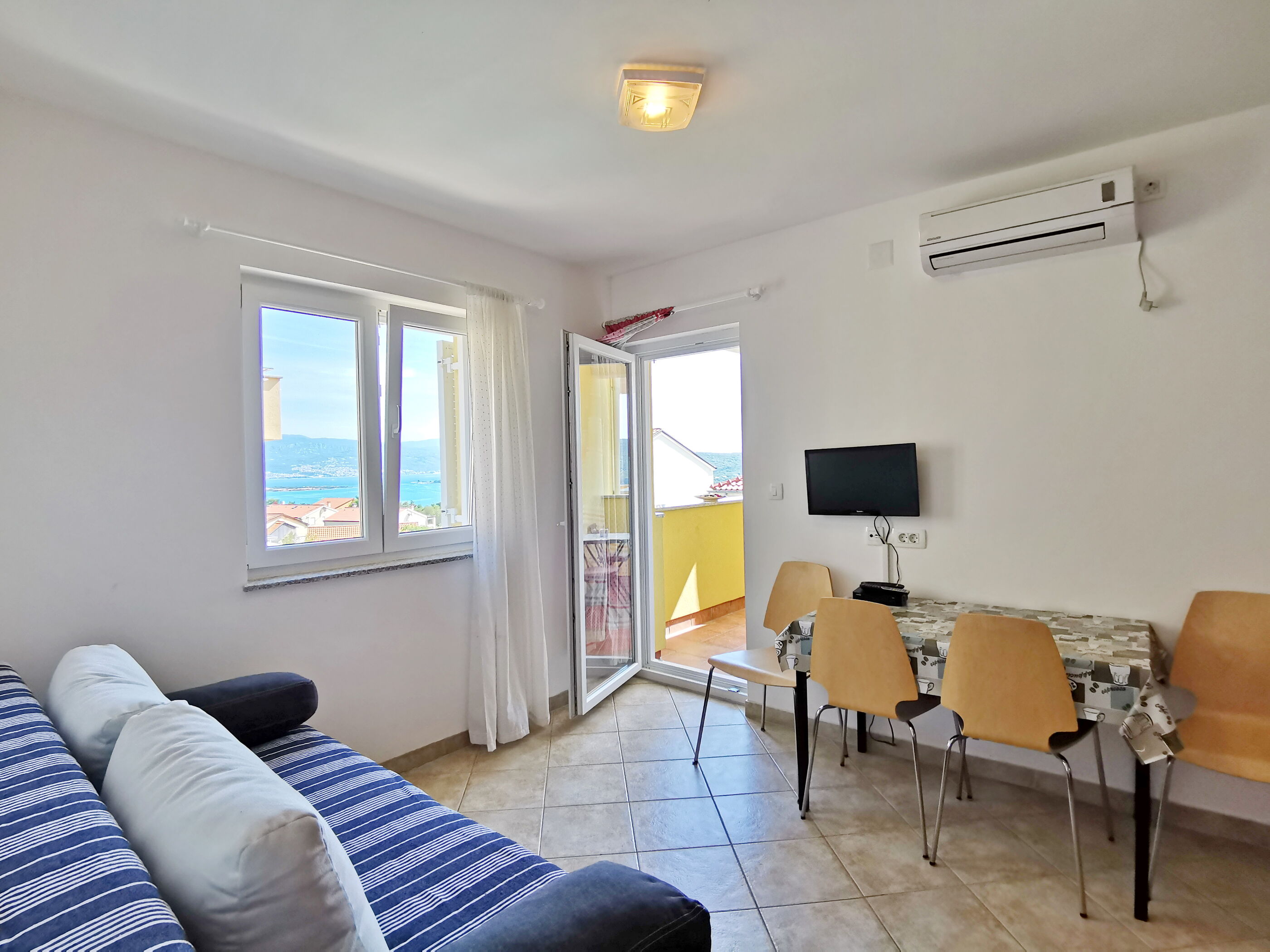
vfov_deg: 74.7
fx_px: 624
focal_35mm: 17
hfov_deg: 91.0
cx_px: 635
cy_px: 476
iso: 50
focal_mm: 2.26
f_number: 2.2
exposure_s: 1/223
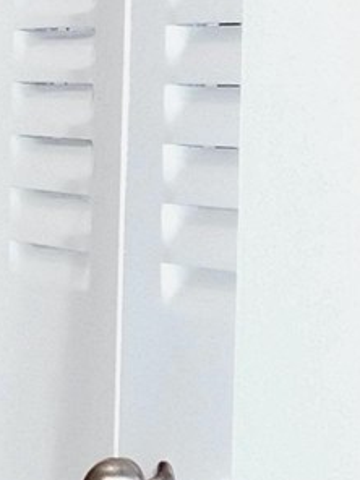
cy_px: 349
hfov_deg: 5.0
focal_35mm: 280
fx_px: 3883
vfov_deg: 7.1
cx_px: -866
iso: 220
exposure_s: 1/30
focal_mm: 6.3
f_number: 3.5
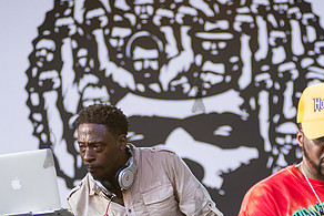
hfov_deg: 9.3
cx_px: 161
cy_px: 187
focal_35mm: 221
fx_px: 1990
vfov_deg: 6.2
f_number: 2.8
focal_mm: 100
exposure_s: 1/400
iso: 200
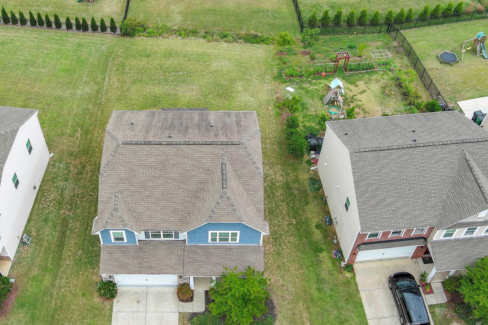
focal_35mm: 35
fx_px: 474
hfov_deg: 54.2
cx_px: 203
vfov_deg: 37.8
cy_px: 183
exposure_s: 1/640
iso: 100
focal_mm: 10.57
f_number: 2.8
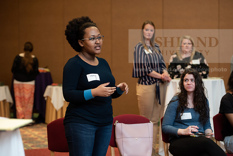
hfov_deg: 22.1
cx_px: 116
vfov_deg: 14.9
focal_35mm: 92
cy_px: 78
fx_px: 596
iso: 1600
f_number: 3.5
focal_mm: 92
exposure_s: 1/200
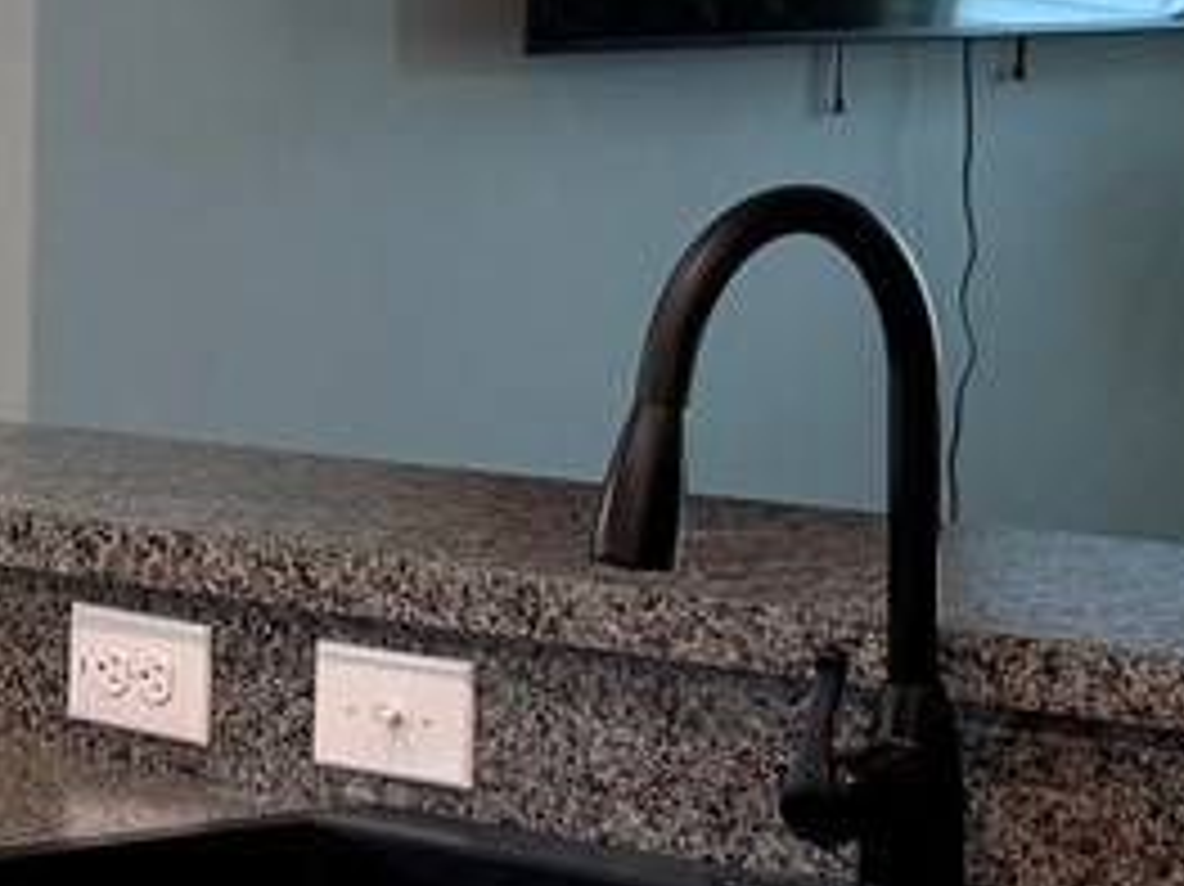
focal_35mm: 146
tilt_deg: -7.3
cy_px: 603
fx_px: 4991
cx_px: -1198
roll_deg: +0.3
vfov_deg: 10.1
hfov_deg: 12.0
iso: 100
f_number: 1.78
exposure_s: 1/60
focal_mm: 6.76
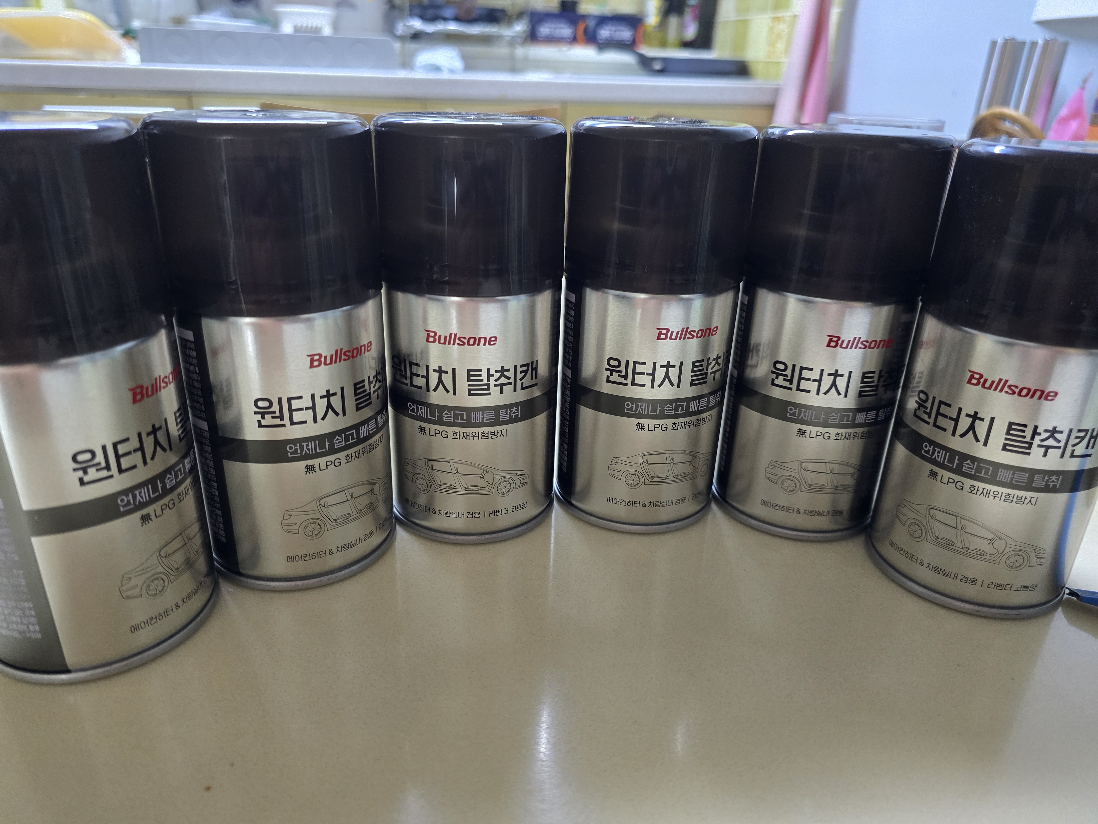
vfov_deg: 58.9
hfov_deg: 73.9
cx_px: 549
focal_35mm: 23
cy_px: 412
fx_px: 730
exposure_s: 1/60
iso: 640
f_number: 1.7
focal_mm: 6.3
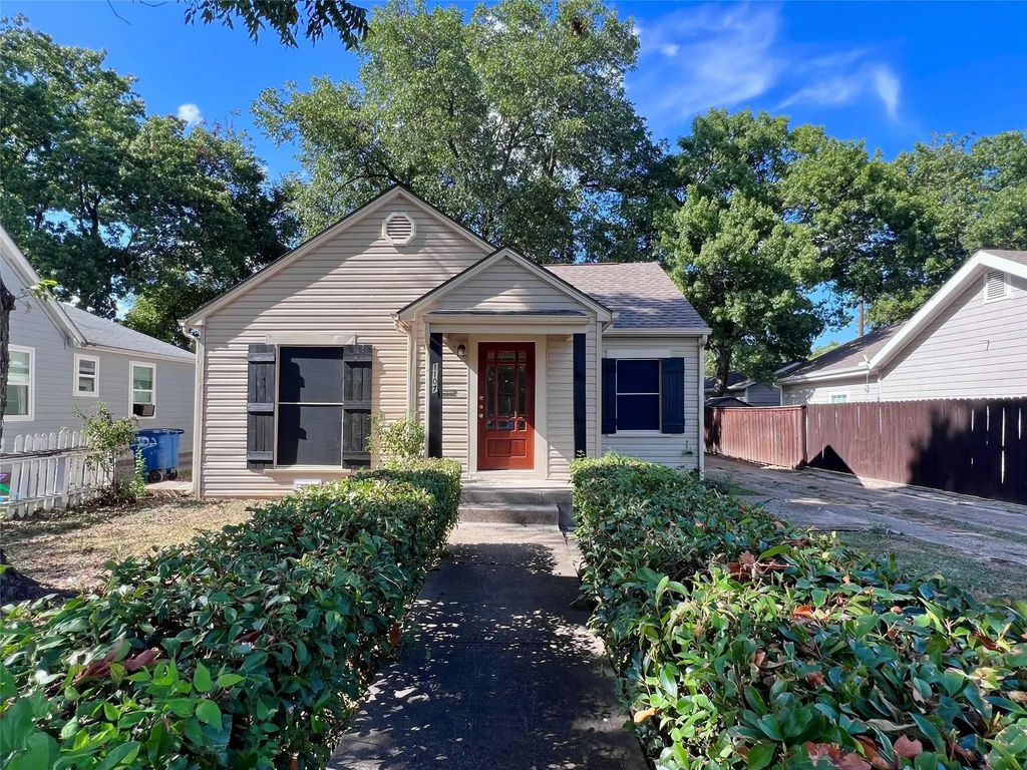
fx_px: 386
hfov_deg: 106.2
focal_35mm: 13
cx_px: 514
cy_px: 385
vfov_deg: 89.9
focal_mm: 1.57
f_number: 1.8
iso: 32
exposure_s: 1/384
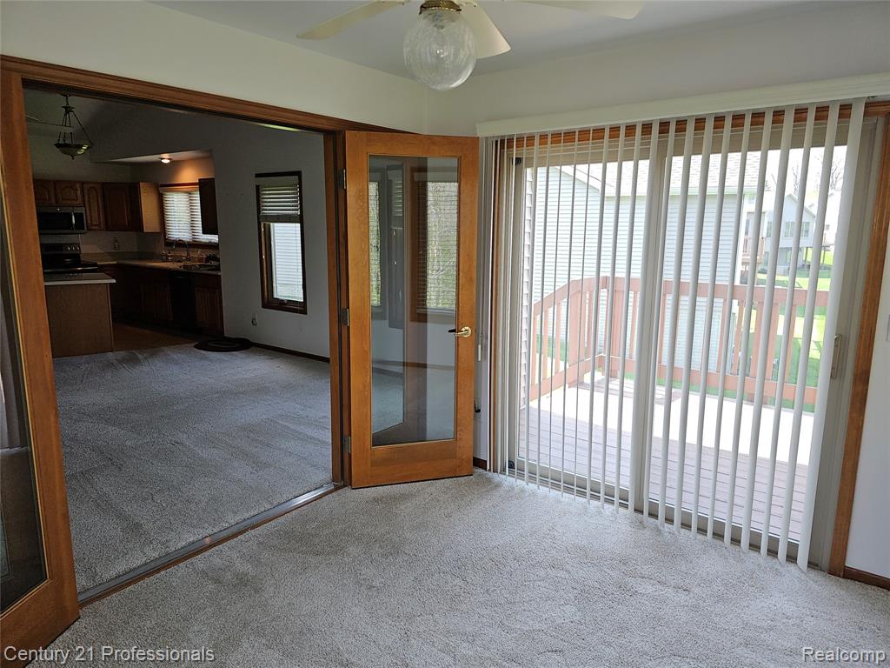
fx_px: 591
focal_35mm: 23
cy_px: 334
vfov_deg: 58.9
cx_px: 445
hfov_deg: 73.9
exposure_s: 1/60
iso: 32
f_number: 1.7
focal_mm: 6.3
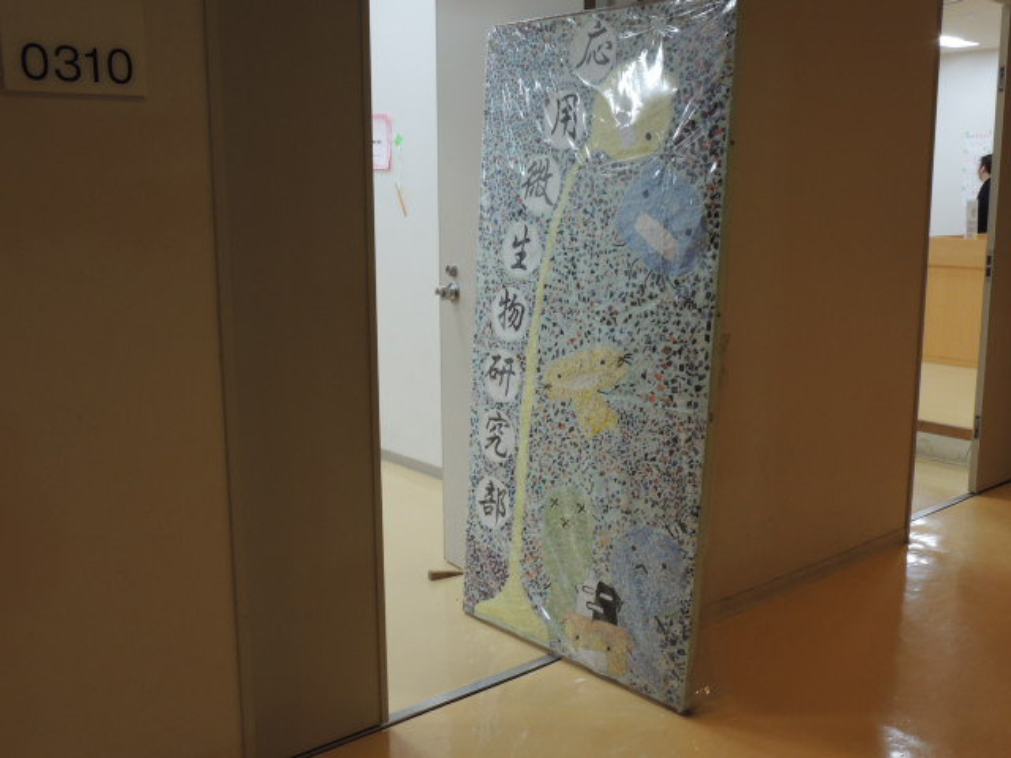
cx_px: 506
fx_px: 1022
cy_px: 379
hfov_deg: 52.6
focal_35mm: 35
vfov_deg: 40.7
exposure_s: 1/15
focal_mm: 6.2
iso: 200
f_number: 4.6
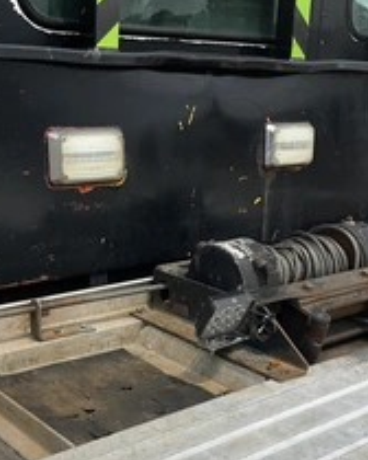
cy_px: 311
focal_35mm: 54
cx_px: 177
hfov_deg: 28.1
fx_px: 735
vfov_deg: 34.4
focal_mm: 3
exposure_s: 1/2801
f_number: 1.8
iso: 25
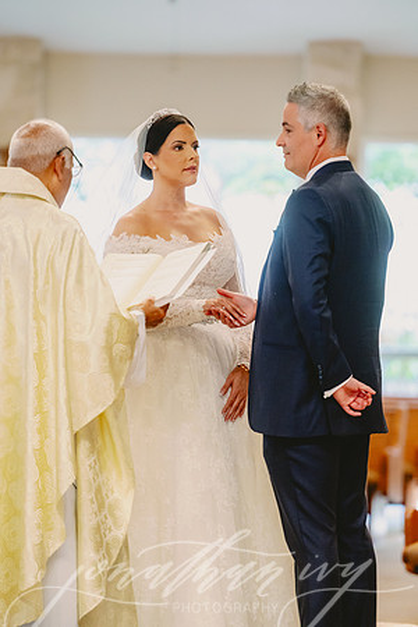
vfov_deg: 11.1
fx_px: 3222
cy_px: 314
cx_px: 209
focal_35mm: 185
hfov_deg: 7.4
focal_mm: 185
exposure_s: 1/320
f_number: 2.8
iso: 2500
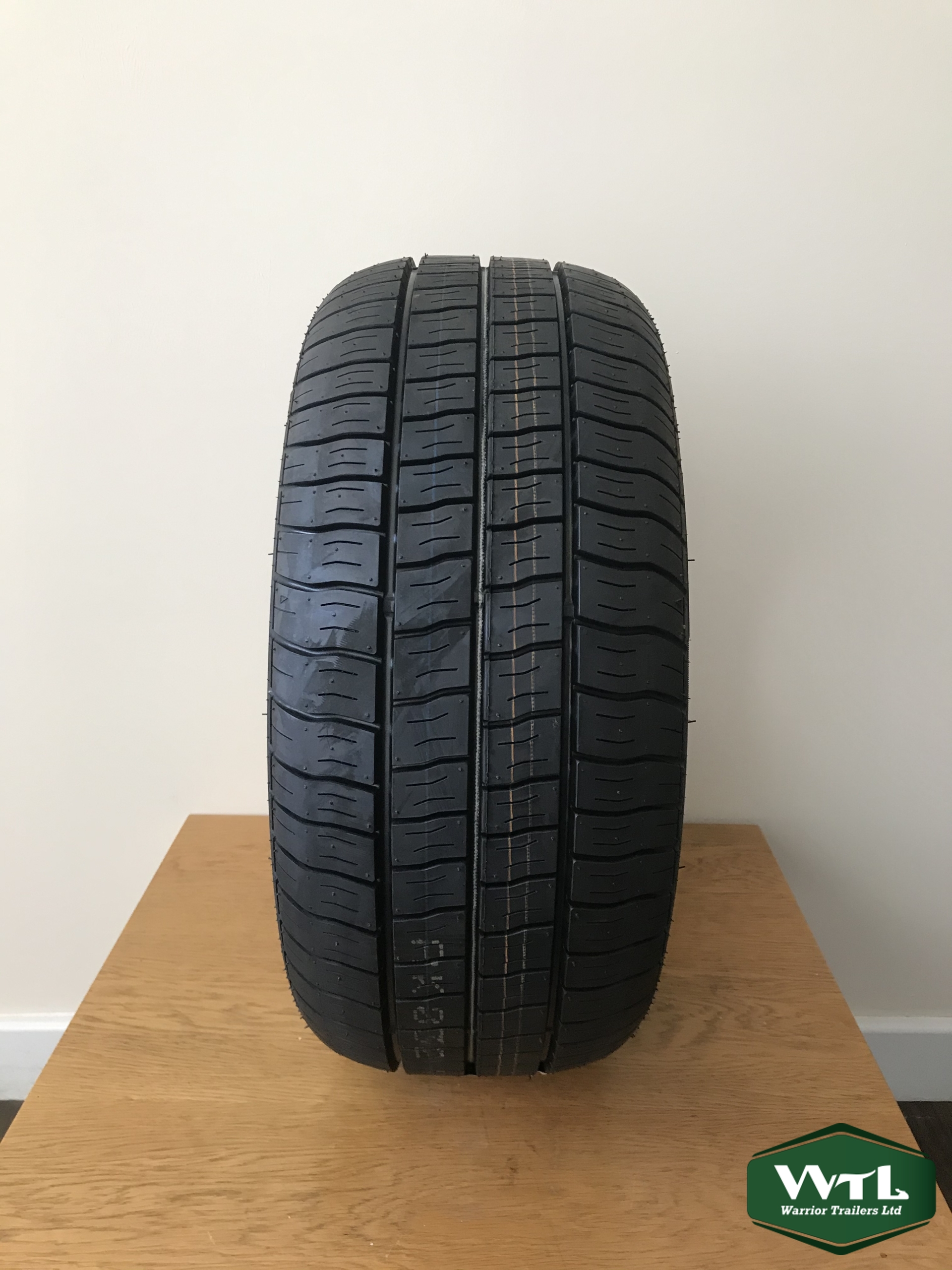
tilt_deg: -17.5
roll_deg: -0.8
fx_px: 1027
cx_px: 476
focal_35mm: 28
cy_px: 635
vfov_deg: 63.4
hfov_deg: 49.7
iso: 40
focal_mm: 3.99
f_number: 1.8
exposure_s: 1/20
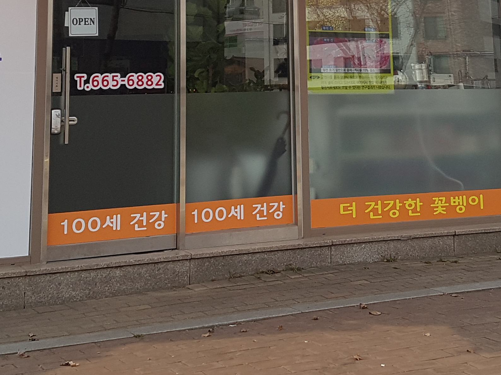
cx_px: 318
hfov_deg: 29.3
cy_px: -64
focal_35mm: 66
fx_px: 955
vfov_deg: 20.9
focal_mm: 4.2
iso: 50
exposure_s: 1/1656
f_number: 1.7
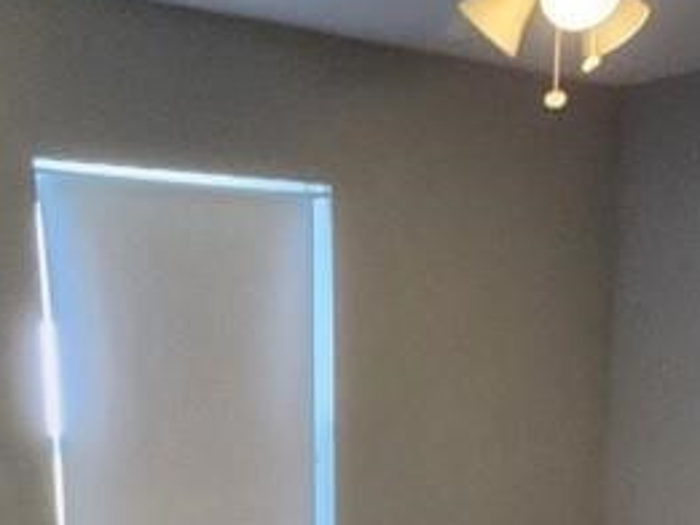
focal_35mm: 51
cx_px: 426
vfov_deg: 26.4
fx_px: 1032
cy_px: 571
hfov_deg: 37.3
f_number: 2.2
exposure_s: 1/30
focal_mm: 1.74
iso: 320
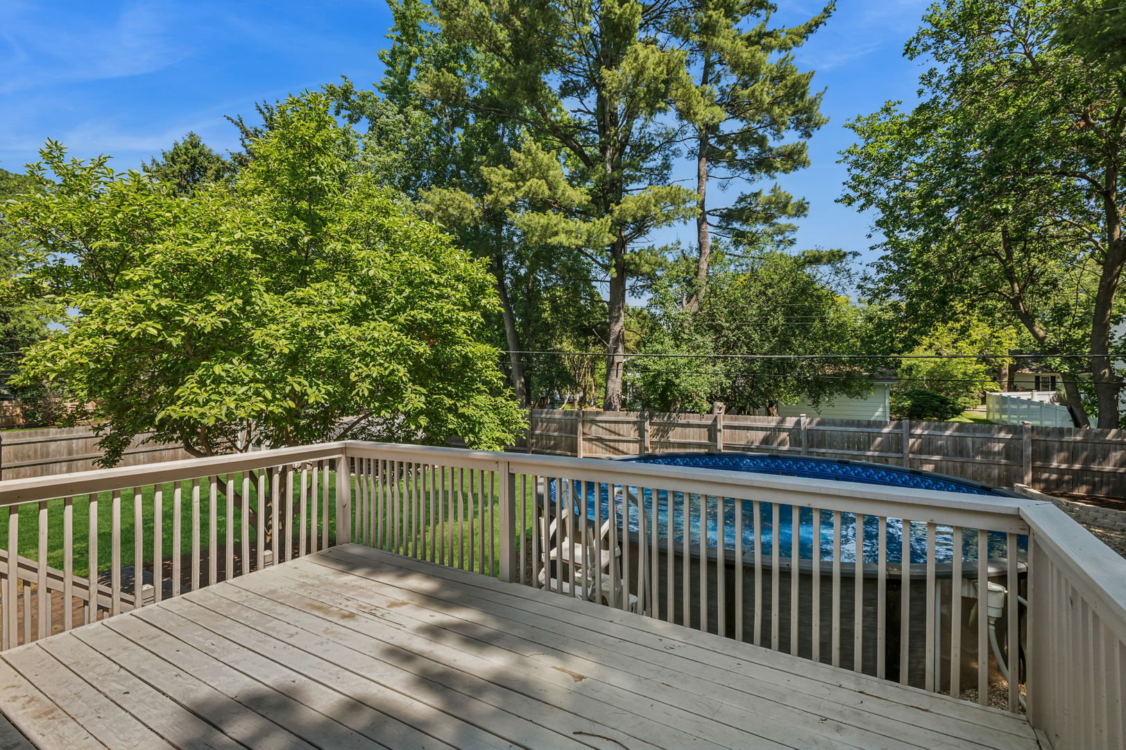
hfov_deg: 93.3
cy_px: 375
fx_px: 531
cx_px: 563
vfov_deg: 70.4
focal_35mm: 17
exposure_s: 1/125
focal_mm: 17
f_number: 11
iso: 400
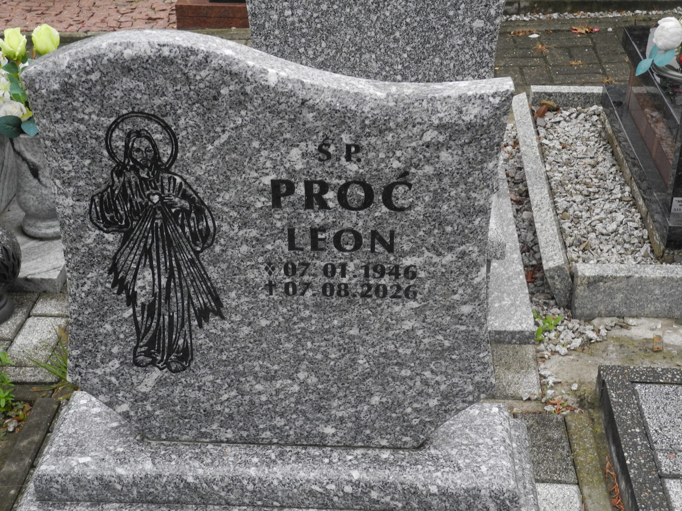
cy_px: 256
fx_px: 1084
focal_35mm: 55
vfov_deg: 26.6
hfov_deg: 34.9
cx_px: 341
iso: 100
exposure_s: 1/200
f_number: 3.5
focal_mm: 11.8
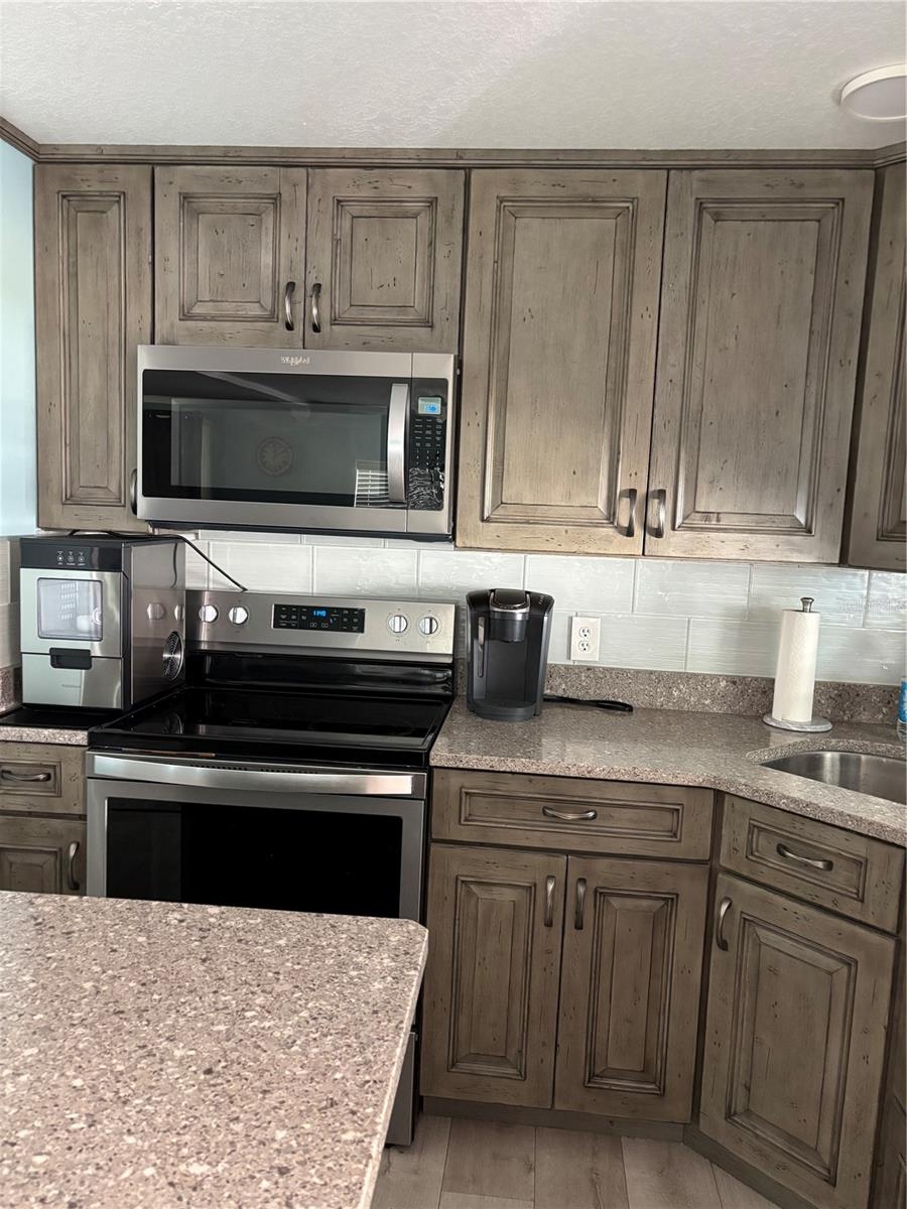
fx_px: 908
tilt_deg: -4.1
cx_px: 454
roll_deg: -1.4
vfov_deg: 67.3
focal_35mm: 26
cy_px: 604
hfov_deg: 53.1
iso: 500
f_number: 1.6
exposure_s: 1/58
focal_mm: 5.96
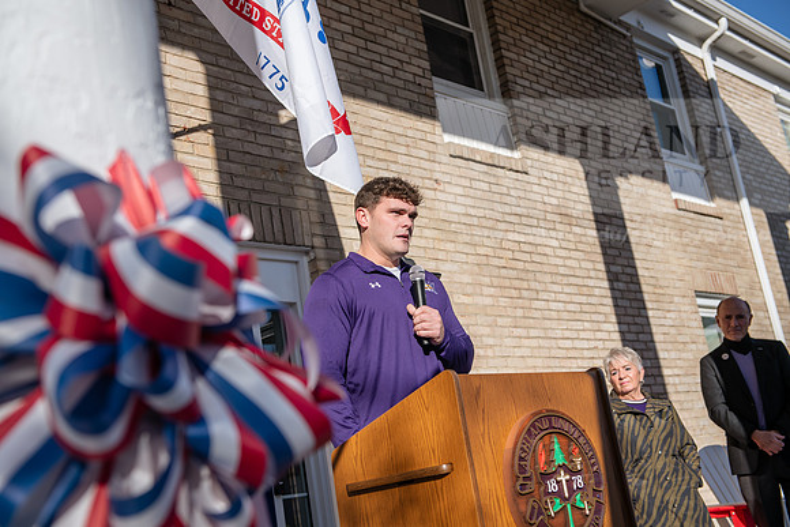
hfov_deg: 41.1
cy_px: 264
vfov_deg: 28.1
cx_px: 395
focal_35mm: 48
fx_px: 1054
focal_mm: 48
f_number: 4
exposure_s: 1/800
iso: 80
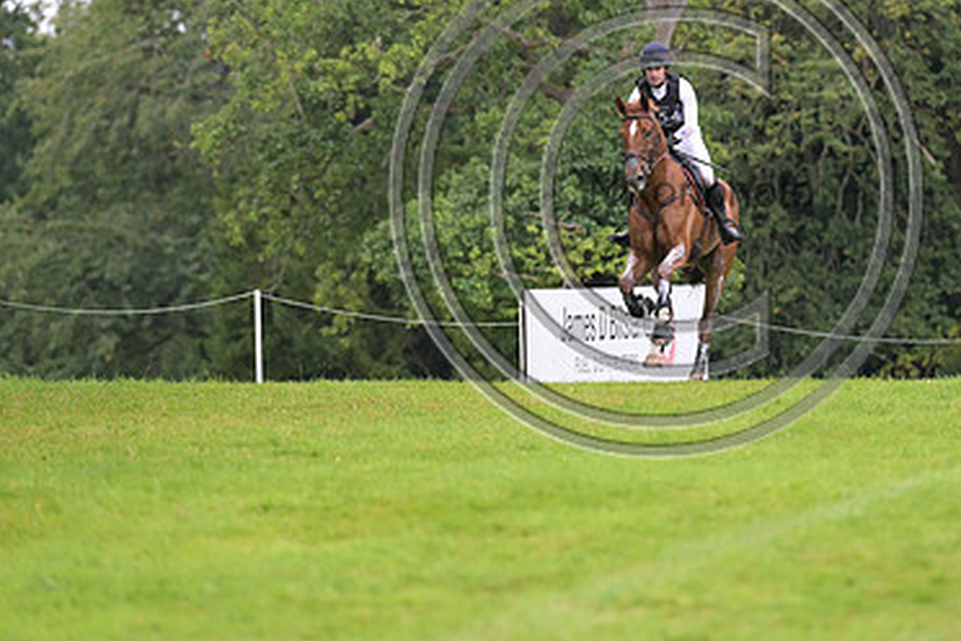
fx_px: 8328
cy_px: 156
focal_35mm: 312
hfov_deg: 6.6
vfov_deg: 4.4
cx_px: 628
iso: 4000
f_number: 3.5
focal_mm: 200
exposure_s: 1/1250
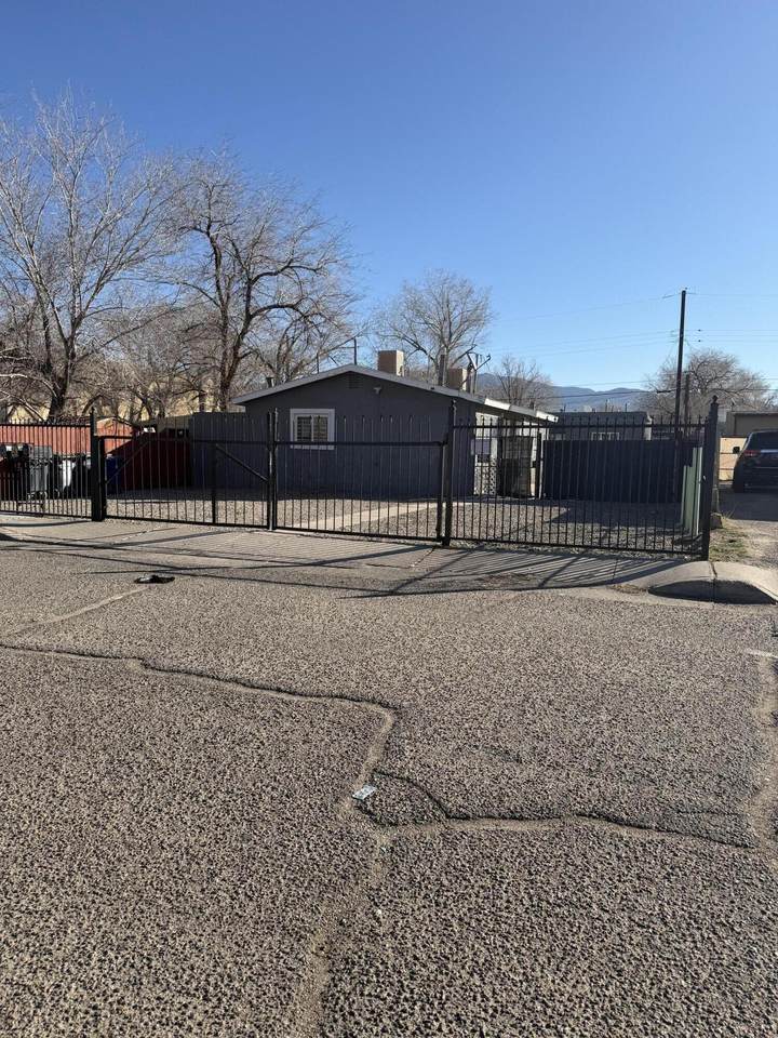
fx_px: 719
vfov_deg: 71.6
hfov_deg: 56.8
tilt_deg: -3.6
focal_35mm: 24
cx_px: 389
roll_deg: -2.1
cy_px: 519
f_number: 1.78
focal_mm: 6.76
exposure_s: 1/3953
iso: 80
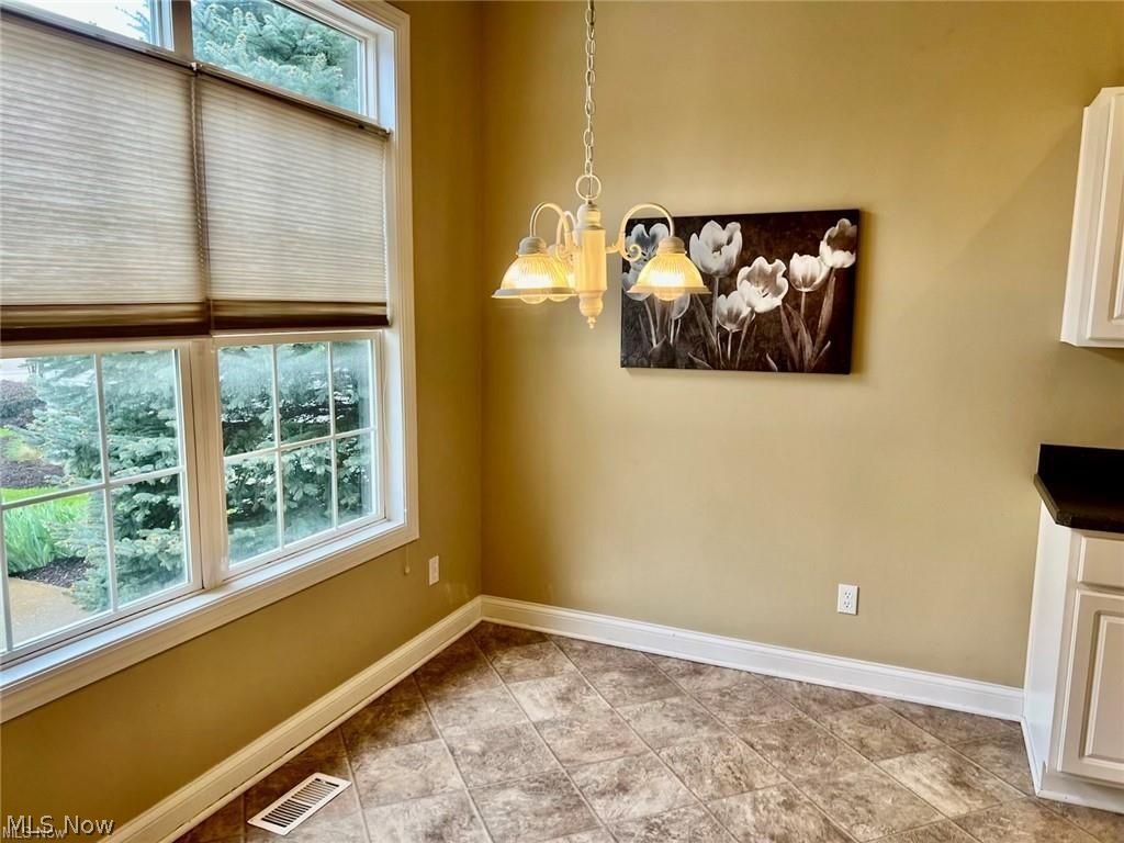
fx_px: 844
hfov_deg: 67.3
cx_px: 562
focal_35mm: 26
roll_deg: +0.1
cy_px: 422
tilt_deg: -9.8
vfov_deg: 53.1
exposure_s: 1/120
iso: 100
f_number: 1.5
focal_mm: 5.7
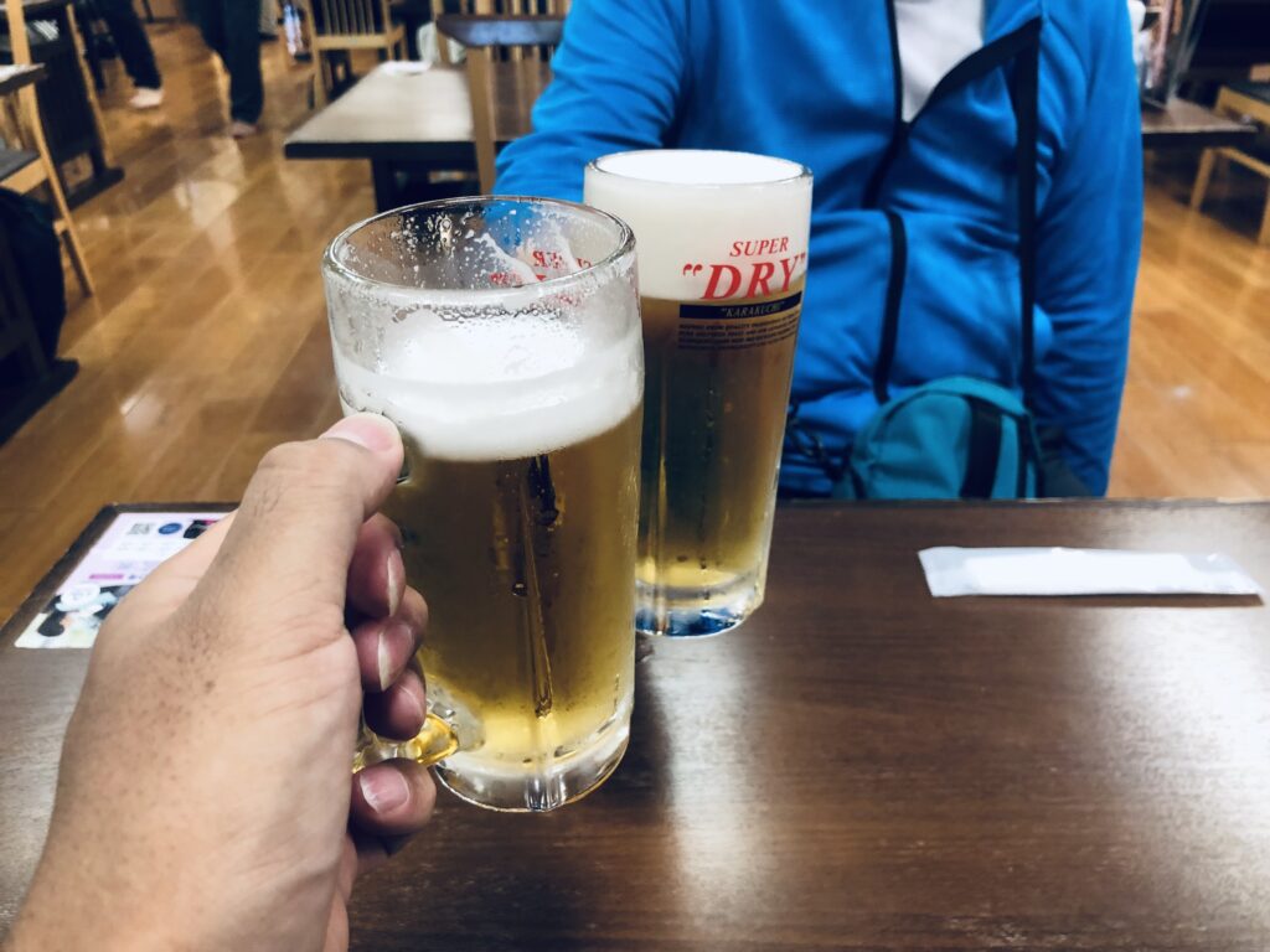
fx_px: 1027
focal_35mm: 28
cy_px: 476
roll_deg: +1.3
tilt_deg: -29.0
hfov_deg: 63.4
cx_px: 635
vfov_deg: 49.7
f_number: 1.8
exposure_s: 1/17
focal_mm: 4
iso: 64
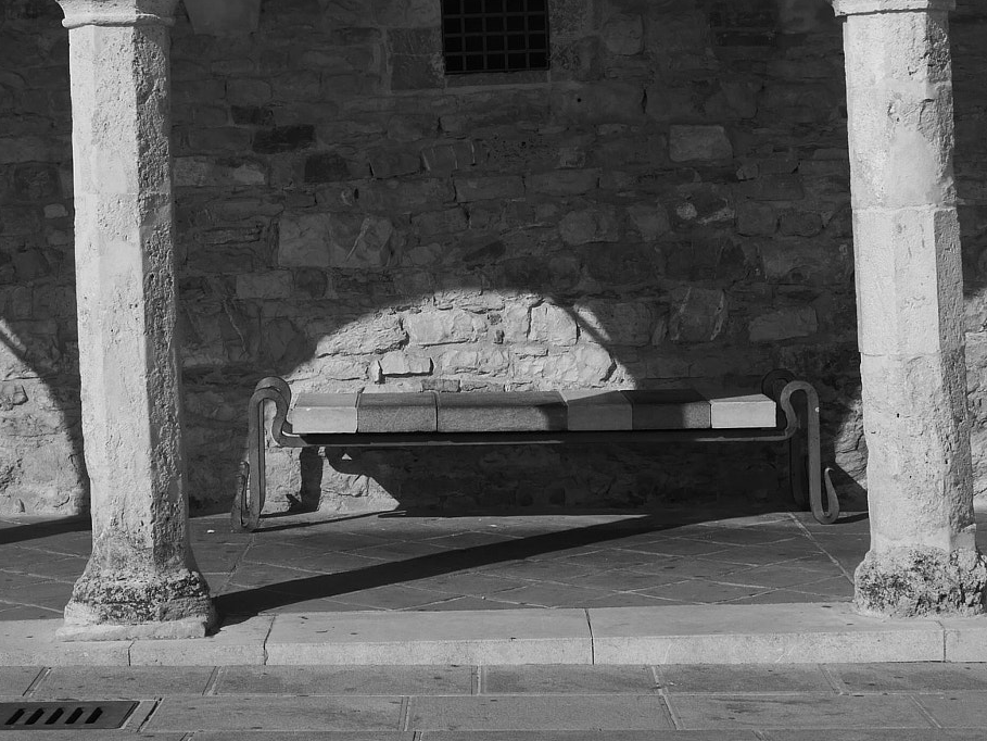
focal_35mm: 88
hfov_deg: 22.2
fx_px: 2509
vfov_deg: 16.7
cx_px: 465
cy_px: 211
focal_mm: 25
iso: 200
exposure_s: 1/640
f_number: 9
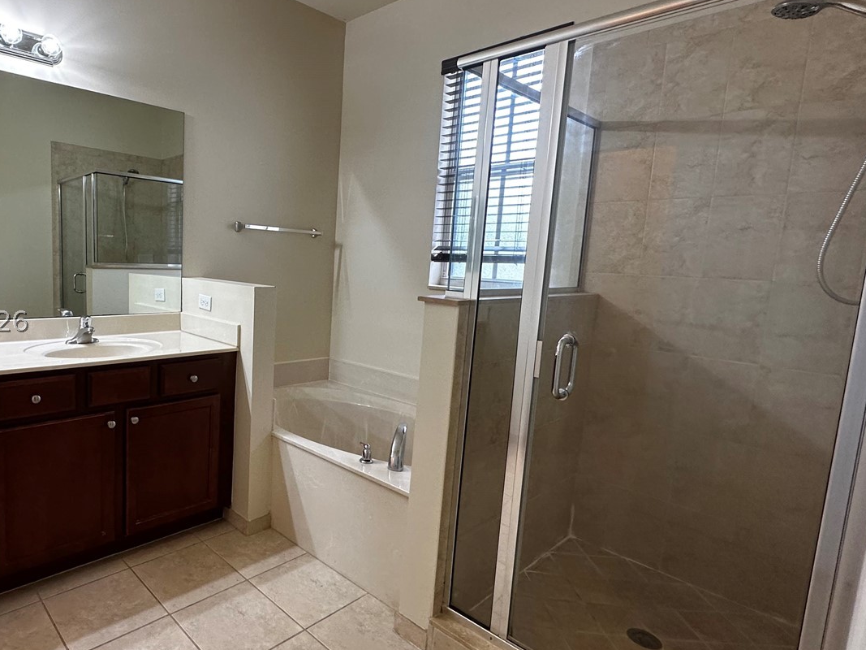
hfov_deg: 76.1
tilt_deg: -5.8
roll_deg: -2.3
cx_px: 277
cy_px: 321
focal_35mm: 21
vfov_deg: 63.4
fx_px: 525
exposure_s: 1/120
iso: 200
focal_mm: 2.22
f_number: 2.2
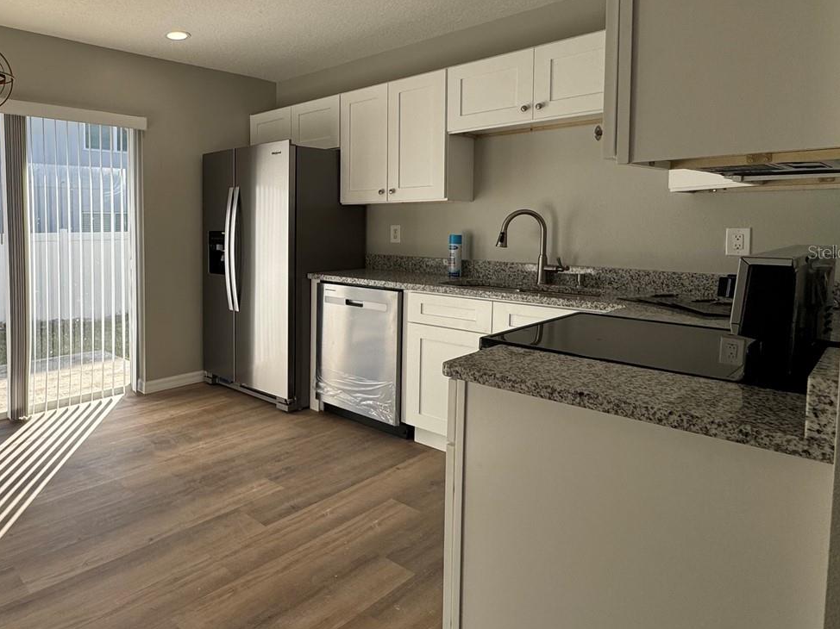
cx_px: 199
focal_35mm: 23
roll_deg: +1.5
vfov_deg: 58.4
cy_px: 252
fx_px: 558
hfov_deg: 68.6
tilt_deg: -3.2
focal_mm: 2.22
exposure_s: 1/582
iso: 40
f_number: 2.2
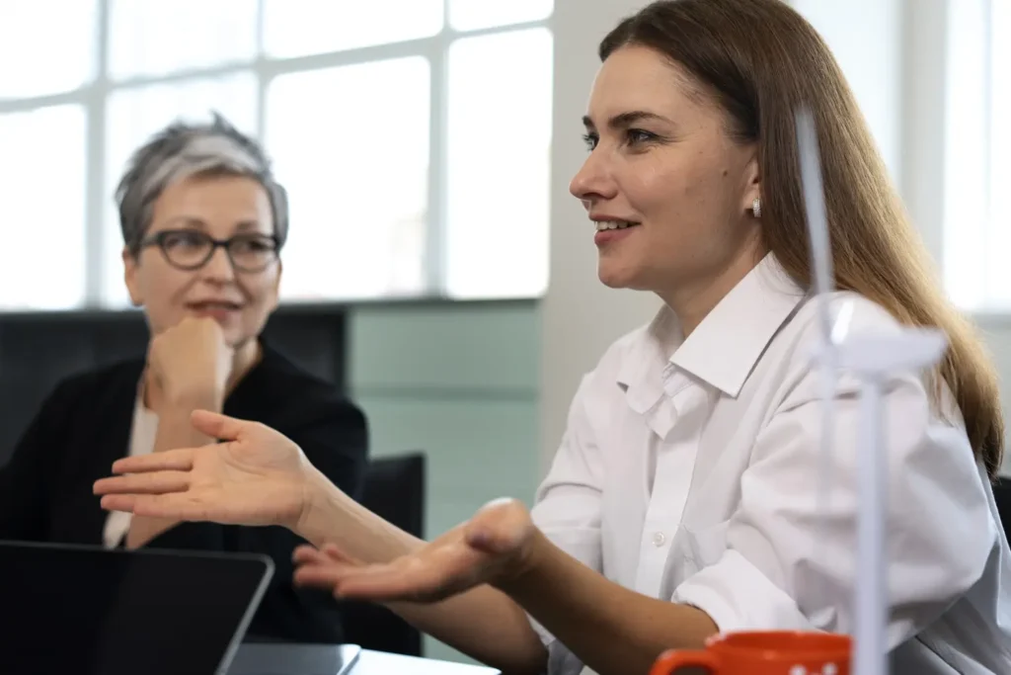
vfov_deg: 24.6
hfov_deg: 36.2
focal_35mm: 55
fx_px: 1545
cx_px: 506
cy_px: 338
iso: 400
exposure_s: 1/200
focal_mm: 55
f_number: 2.8
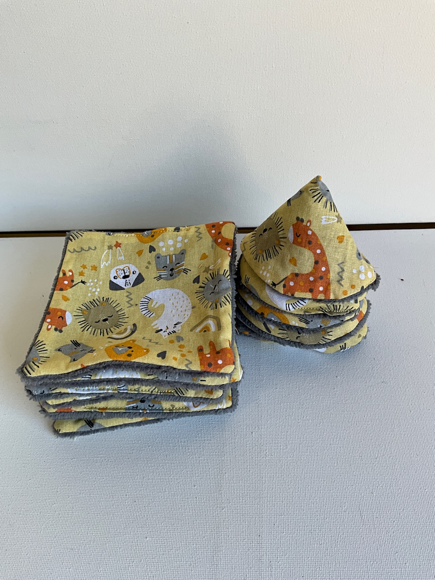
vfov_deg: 61.7
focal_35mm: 29
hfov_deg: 48.2
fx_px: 486
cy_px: 290
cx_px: 218
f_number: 1.8
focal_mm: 3
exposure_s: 1/122
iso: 25
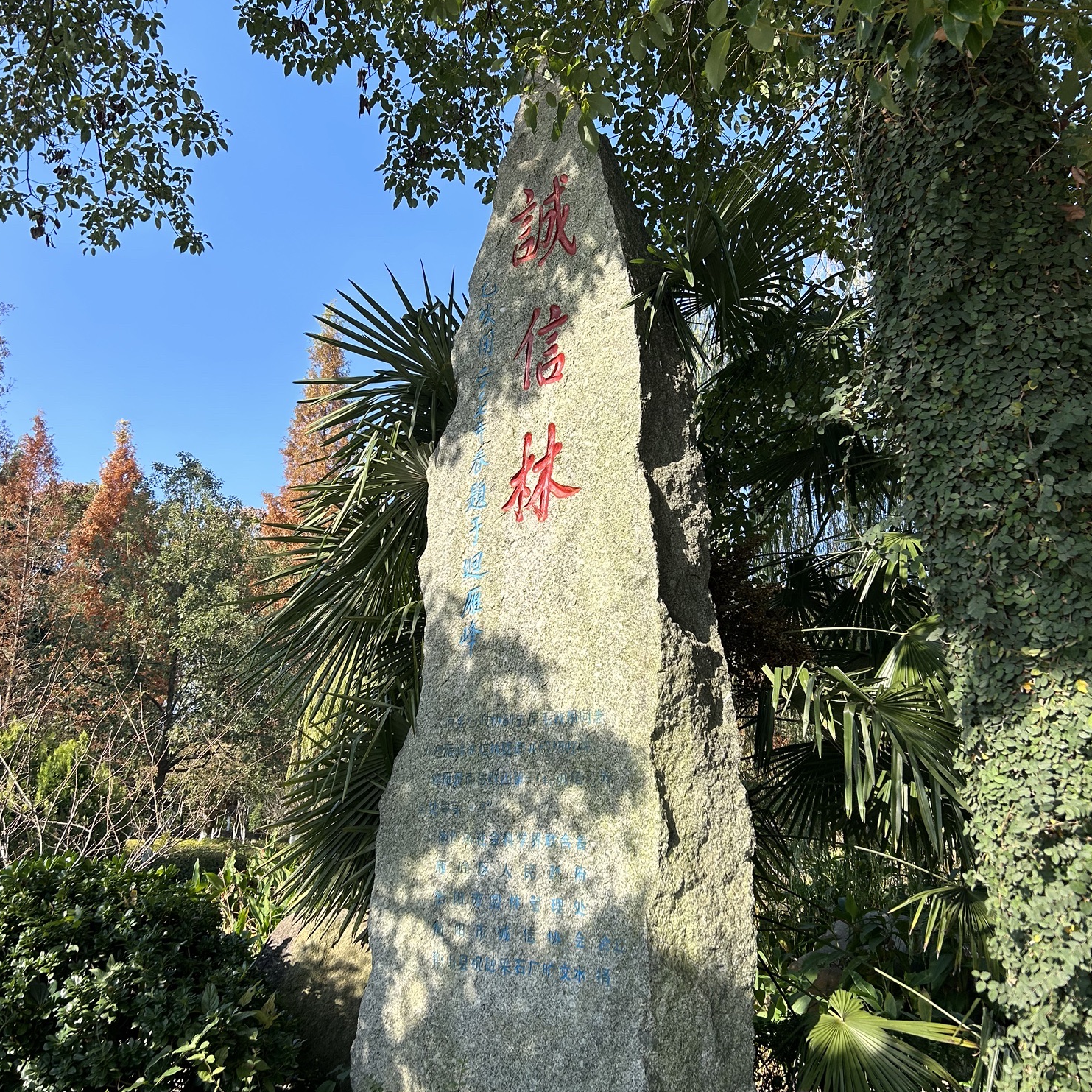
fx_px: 1106
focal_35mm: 31
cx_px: 542
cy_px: 535
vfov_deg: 52.5
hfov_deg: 52.5
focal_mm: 5.7
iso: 50
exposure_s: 1/1669
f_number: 1.5
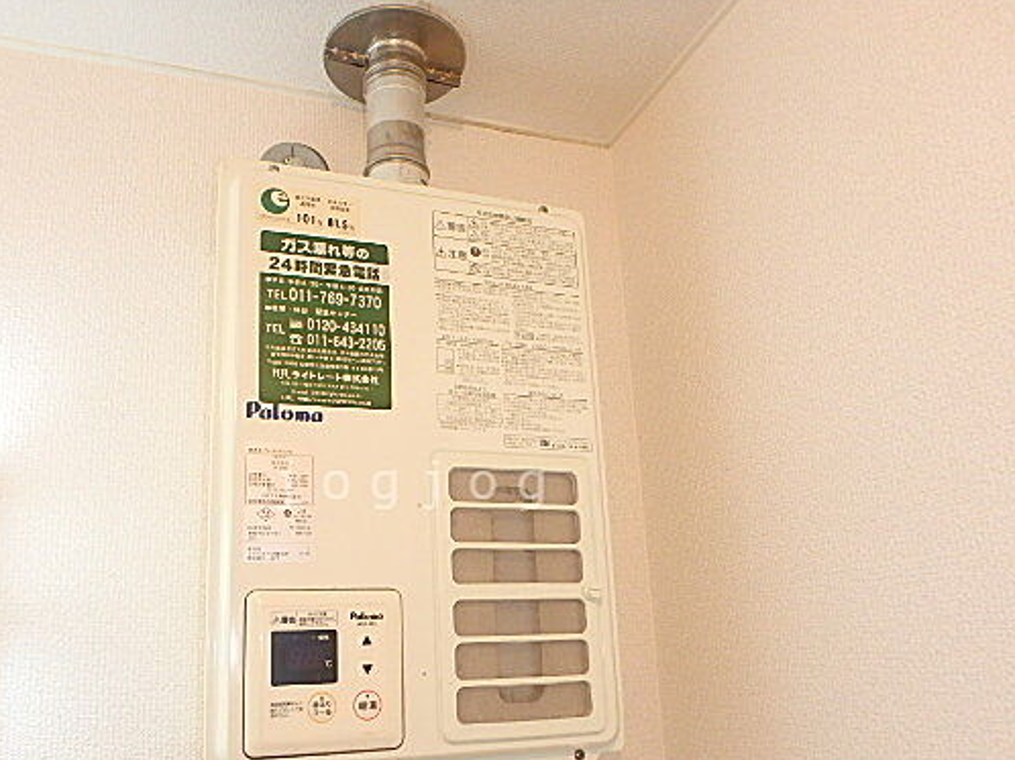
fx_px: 791
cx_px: 416
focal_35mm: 27
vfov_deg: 50.7
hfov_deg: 64.9
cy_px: 485
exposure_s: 1/30
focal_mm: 3.7
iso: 200
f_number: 3.5
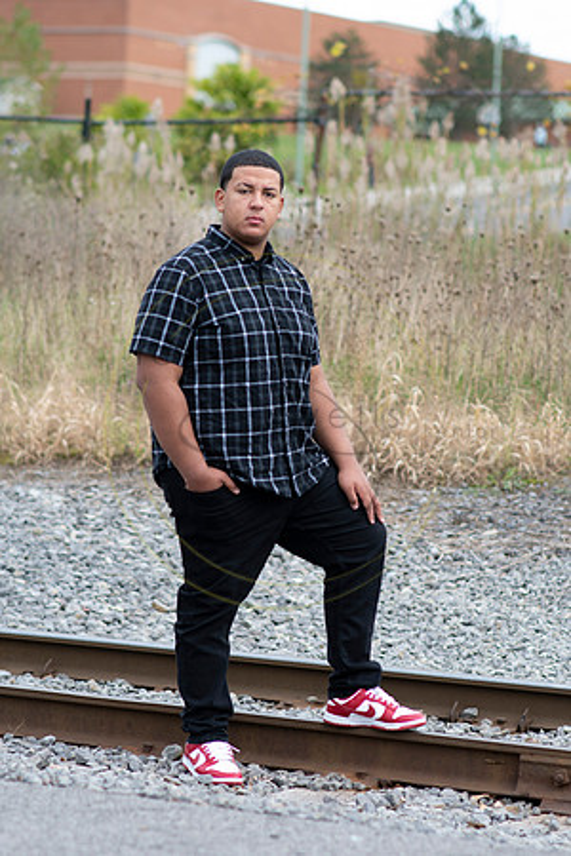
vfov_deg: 16.1
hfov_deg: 10.8
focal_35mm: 127
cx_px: 286
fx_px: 3021
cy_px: 428
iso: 100
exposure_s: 1/320
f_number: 2.8
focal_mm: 85
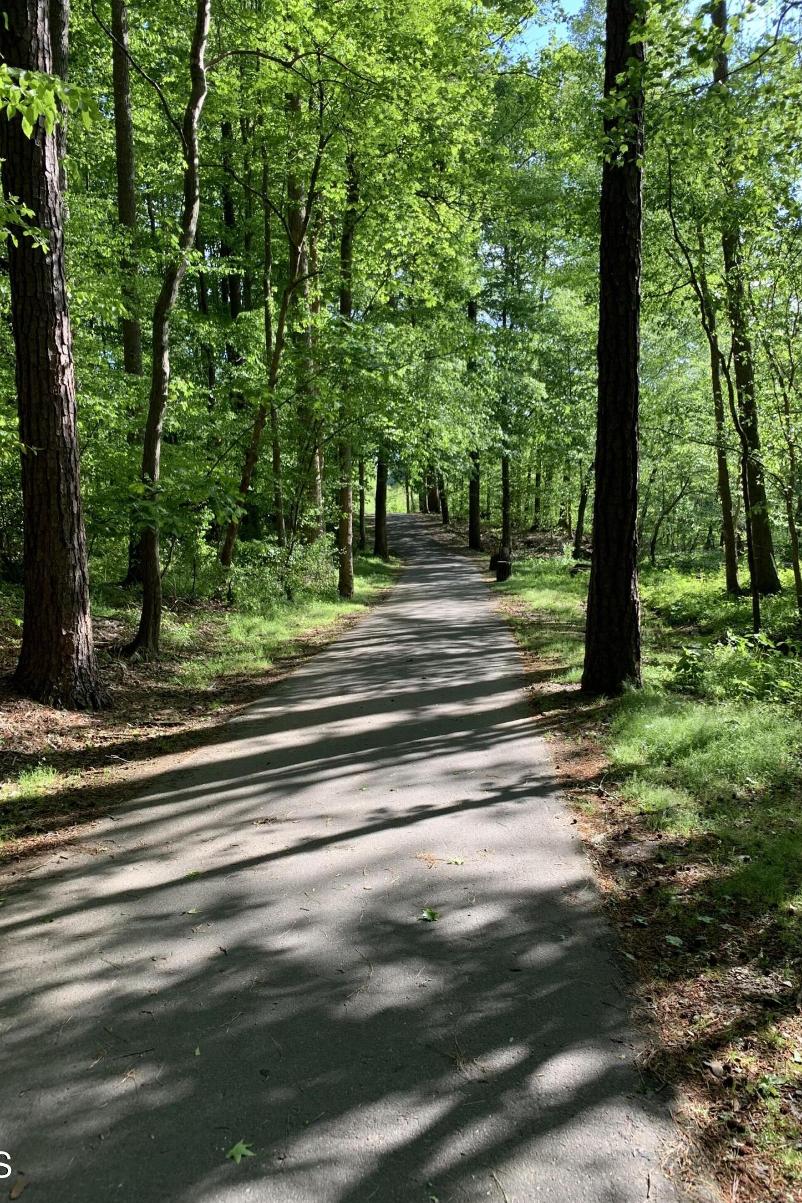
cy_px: 600
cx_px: 384
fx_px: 936
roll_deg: +2.4
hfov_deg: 46.4
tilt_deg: -2.2
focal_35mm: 28
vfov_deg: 65.5
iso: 25
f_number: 1.8
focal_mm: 4.25
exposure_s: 1/273
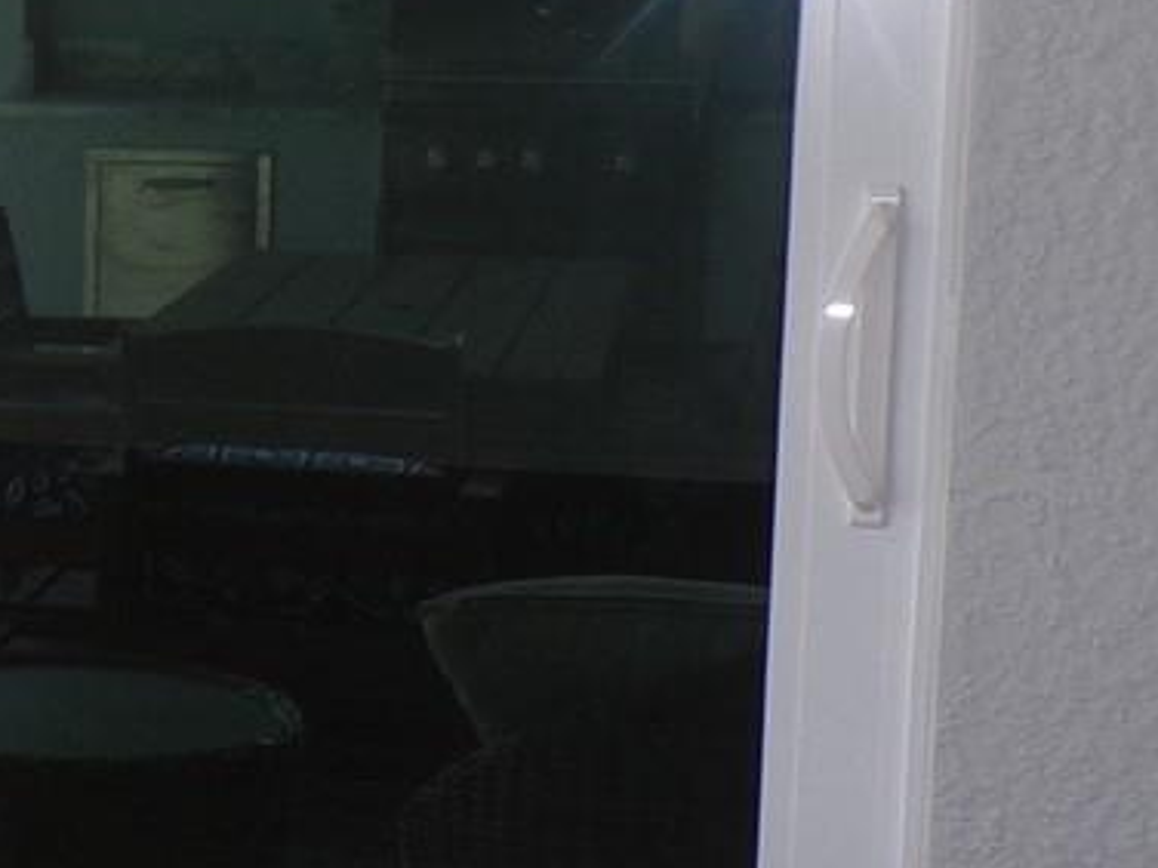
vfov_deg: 14.5
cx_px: -459
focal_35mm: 102
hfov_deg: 17.7
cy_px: 329
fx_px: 3412
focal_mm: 4.3
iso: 80
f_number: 4.3
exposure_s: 1/100
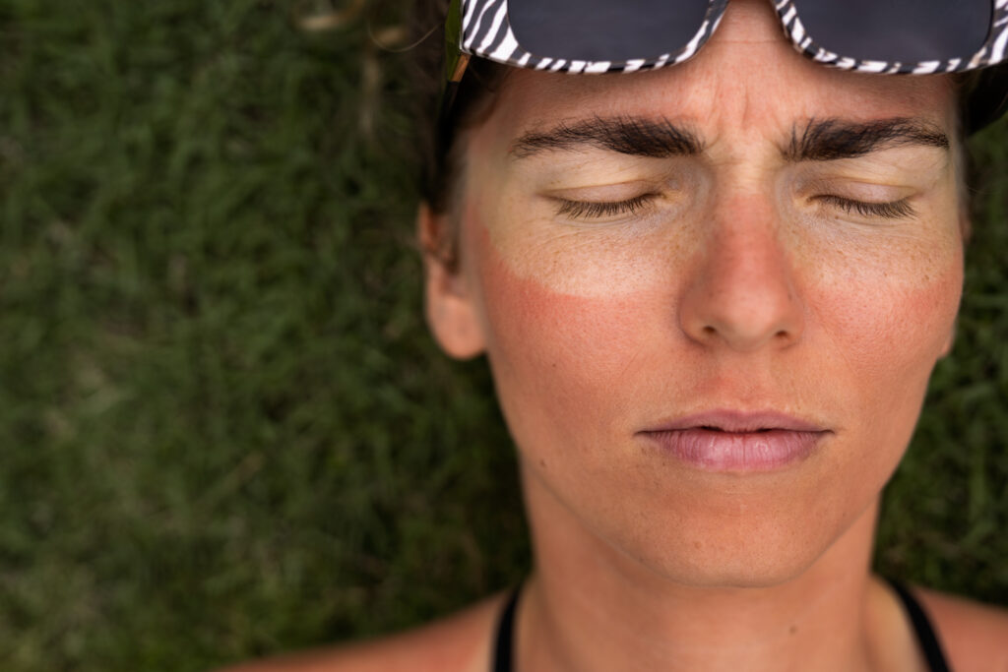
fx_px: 1400
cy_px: 336
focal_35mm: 50
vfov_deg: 27.0
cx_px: 504
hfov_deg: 39.6
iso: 100
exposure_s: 1/2000
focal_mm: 50
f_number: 2.8
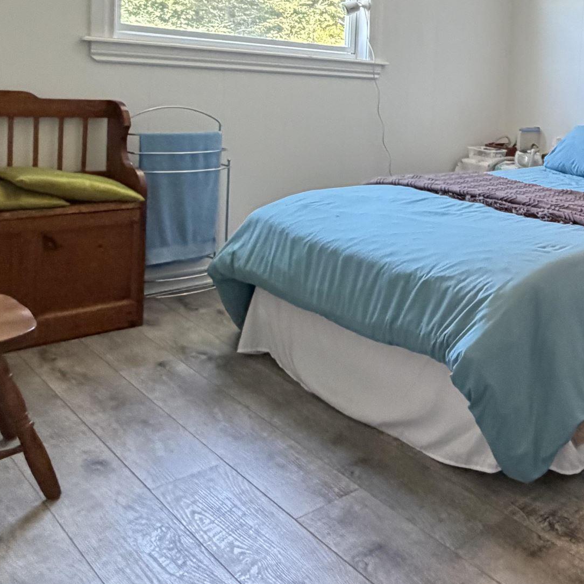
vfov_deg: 45.3
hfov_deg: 37.7
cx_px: 672
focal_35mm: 35
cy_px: 136
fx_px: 668
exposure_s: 1/60
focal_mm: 2.22
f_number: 2.2
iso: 500
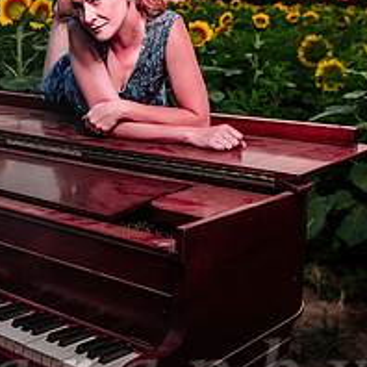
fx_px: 744
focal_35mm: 62
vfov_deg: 27.6
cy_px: 123
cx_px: -11
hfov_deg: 26.1
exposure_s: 1/160
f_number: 3.2
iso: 64
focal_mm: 24
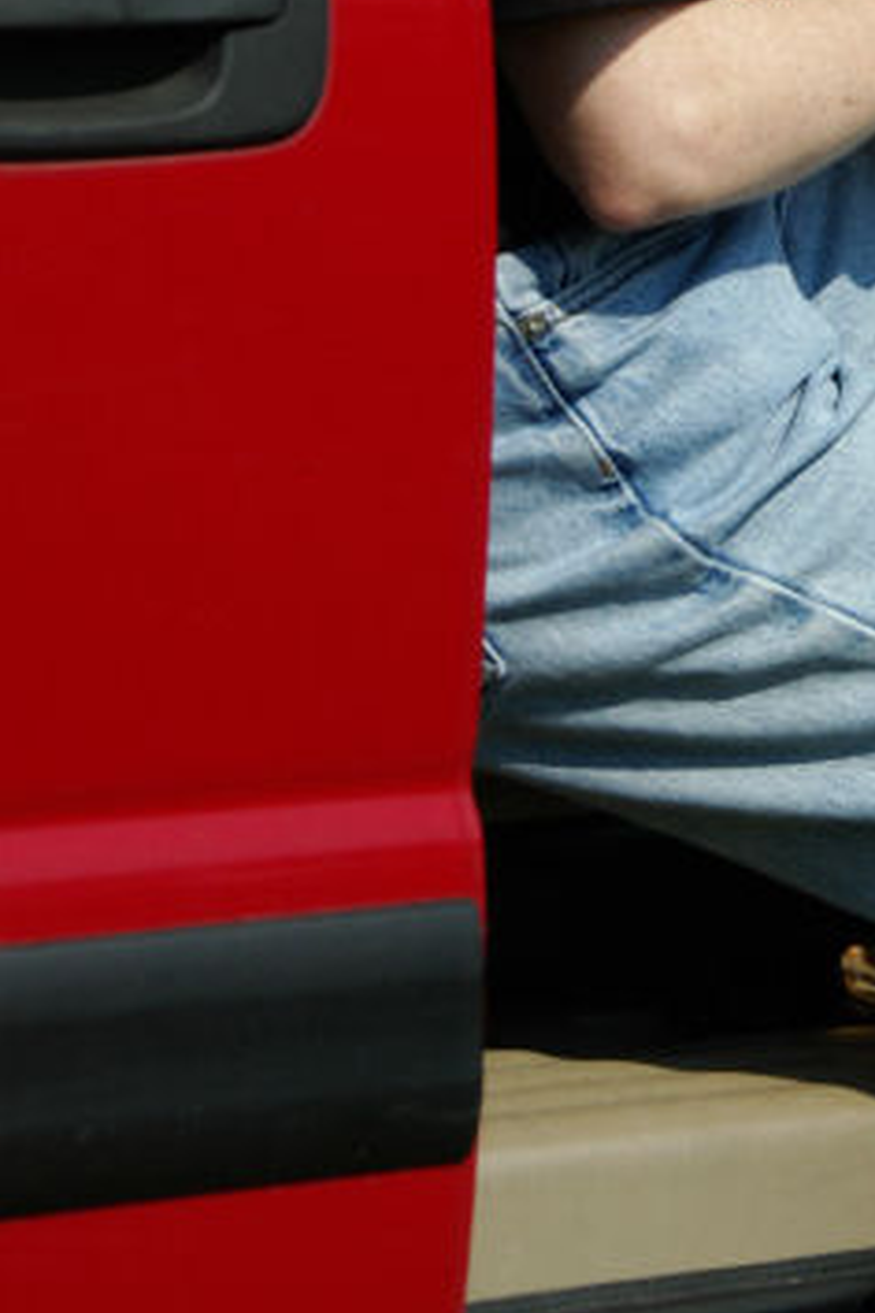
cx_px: 958
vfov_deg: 7.1
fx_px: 10499
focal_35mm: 288
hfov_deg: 4.8
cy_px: -197
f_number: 11
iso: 200
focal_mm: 80
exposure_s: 1/500
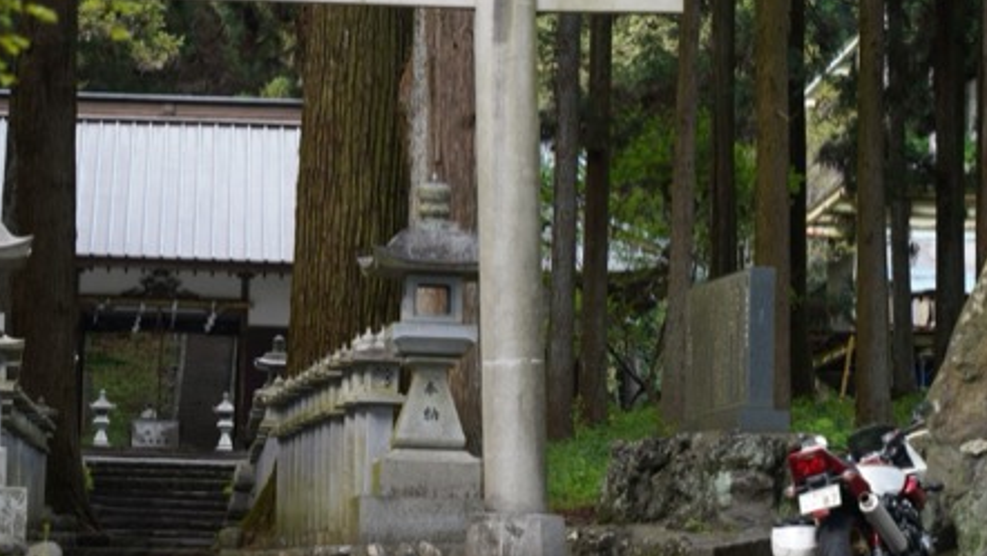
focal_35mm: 144
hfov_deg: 14.9
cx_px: 357
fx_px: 3770
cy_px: 199
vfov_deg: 8.4
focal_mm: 95
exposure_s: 1/125
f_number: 5
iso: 400
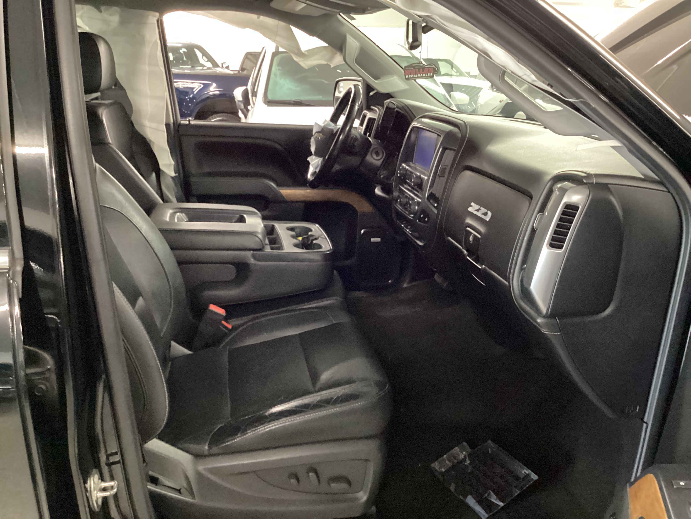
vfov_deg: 45.4
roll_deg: -1.1
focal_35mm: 31
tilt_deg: -19.0
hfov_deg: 58.4
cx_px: 346
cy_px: 260
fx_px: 619
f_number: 2.4
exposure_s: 1/20
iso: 800
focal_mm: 3.3
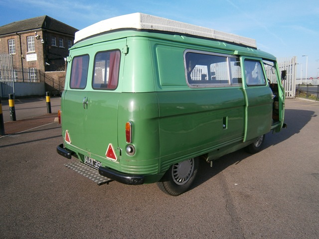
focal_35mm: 26
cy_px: 120
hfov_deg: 67.3
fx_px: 240
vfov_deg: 53.1
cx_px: 160
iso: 80
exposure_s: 1/1000
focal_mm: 4.7
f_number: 2.8
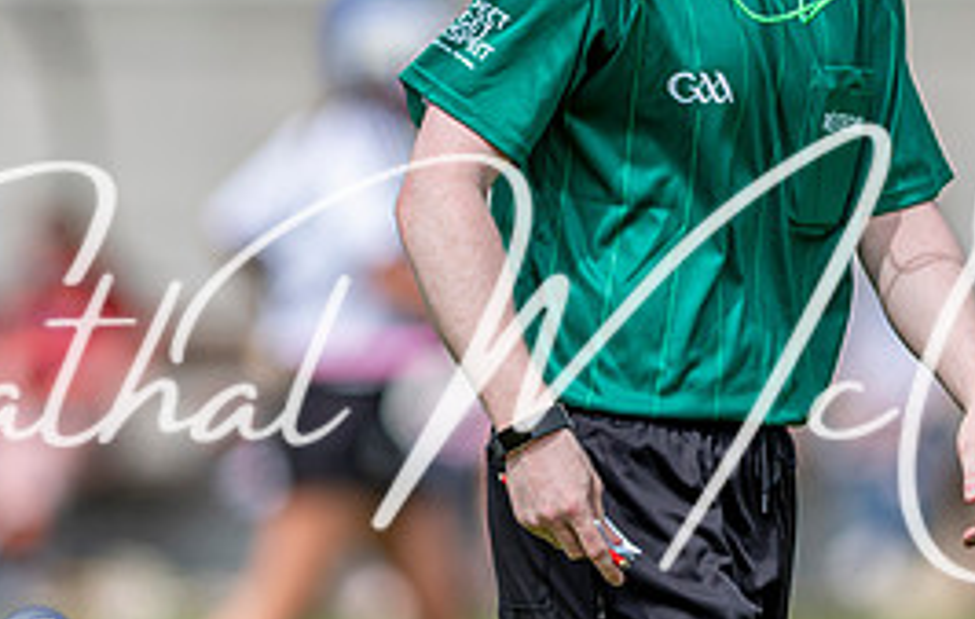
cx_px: 545
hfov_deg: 2.0
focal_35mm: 1035
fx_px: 27630
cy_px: 127
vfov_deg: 1.3
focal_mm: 300
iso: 100
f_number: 2.8
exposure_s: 1/2500
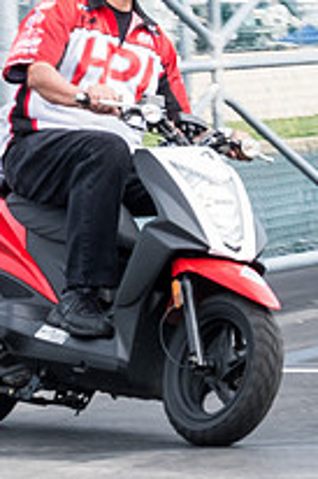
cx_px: 231
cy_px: 101
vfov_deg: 5.0
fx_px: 5494
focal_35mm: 414
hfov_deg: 3.3
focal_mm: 68.7
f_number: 9
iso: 400
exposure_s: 1/200
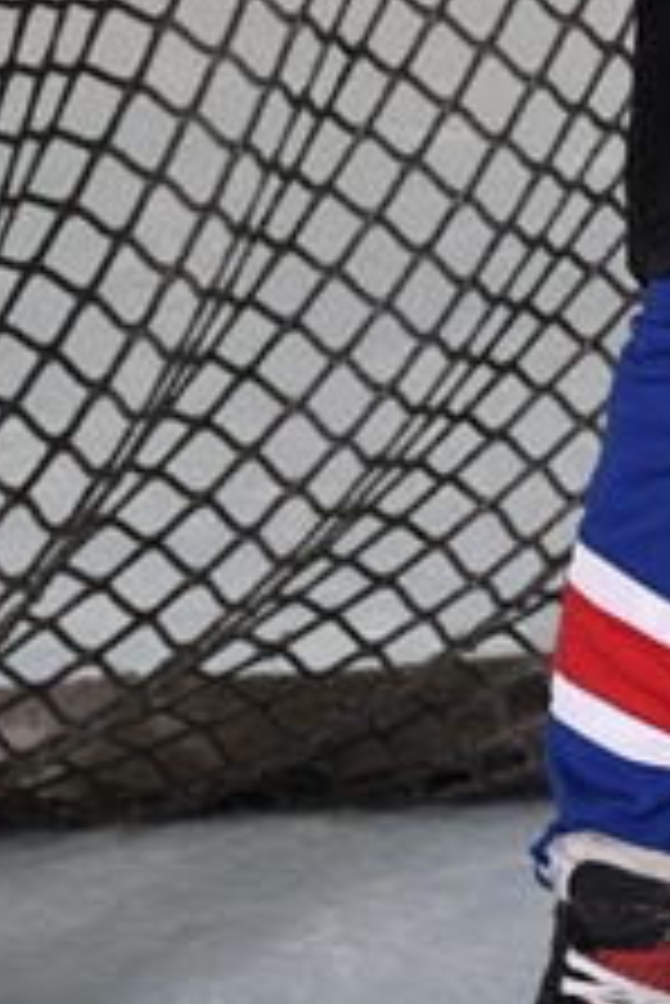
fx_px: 9866
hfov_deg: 3.9
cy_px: 180
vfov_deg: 5.8
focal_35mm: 354
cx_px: 1160
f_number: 7.1
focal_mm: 66
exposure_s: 1/125
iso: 400
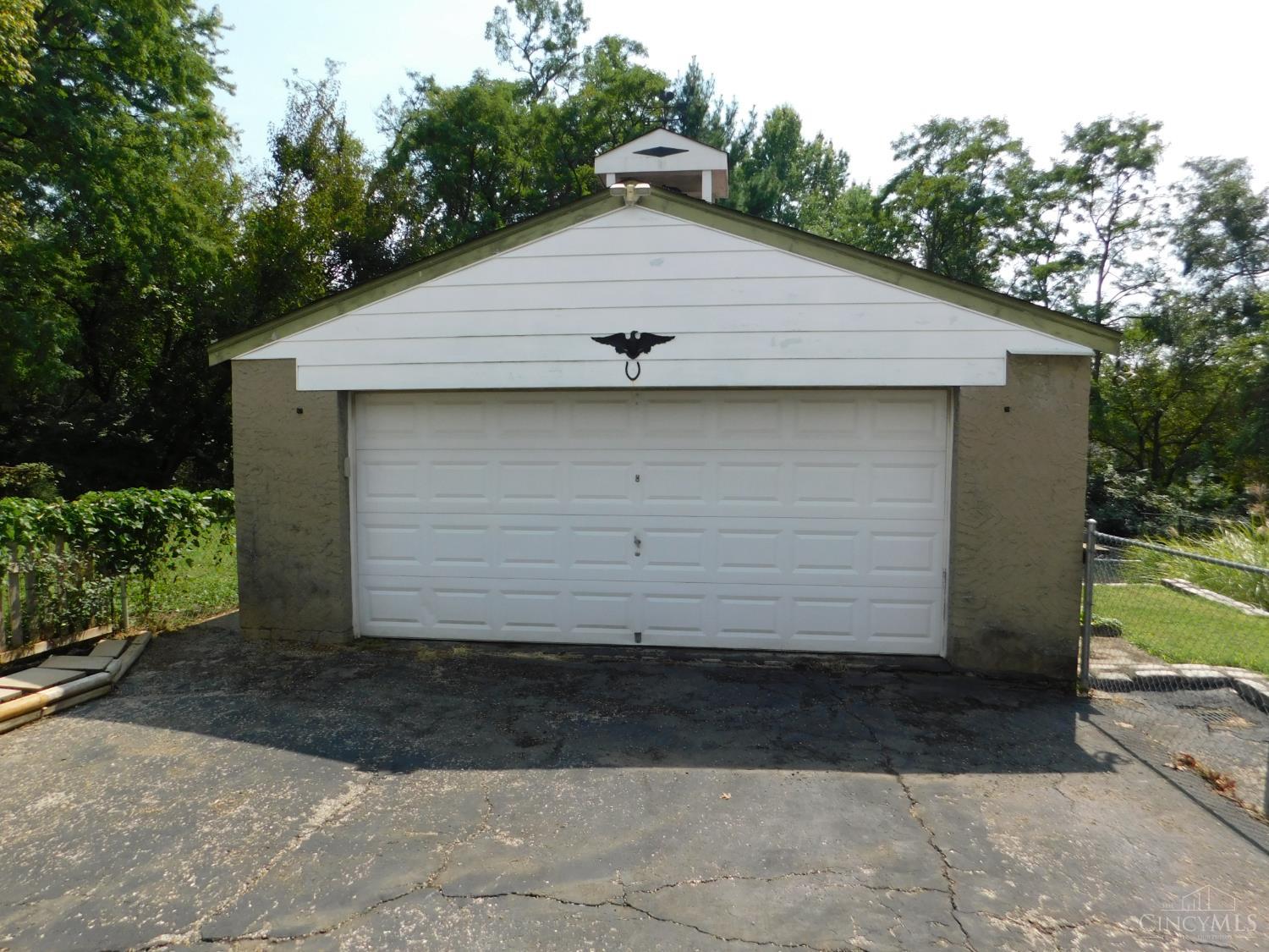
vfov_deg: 58.9
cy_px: 476
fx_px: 843
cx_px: 634
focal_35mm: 23
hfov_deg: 73.9
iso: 125
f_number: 3
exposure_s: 1/1250
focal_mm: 4
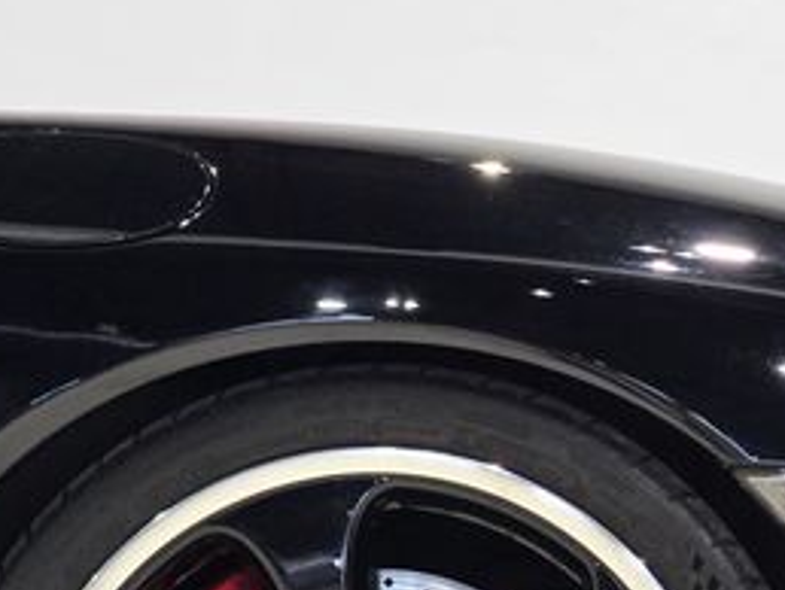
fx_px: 3881
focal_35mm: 171
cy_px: 663
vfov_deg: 8.6
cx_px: 639
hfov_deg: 11.5
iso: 250
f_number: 2.4
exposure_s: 1/120
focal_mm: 7.9
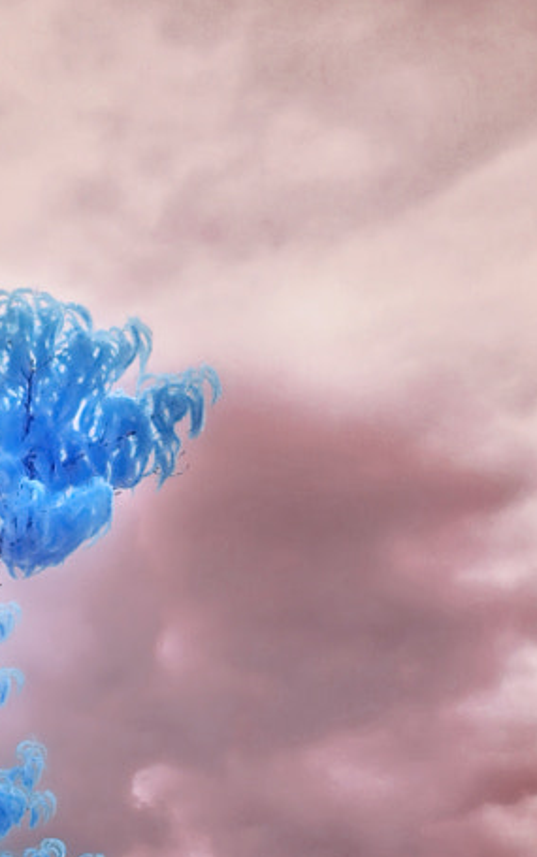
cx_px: 183
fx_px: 2088
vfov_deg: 22.9
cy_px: 672
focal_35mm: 89
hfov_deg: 14.6
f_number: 8
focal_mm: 13
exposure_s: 1/125
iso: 200
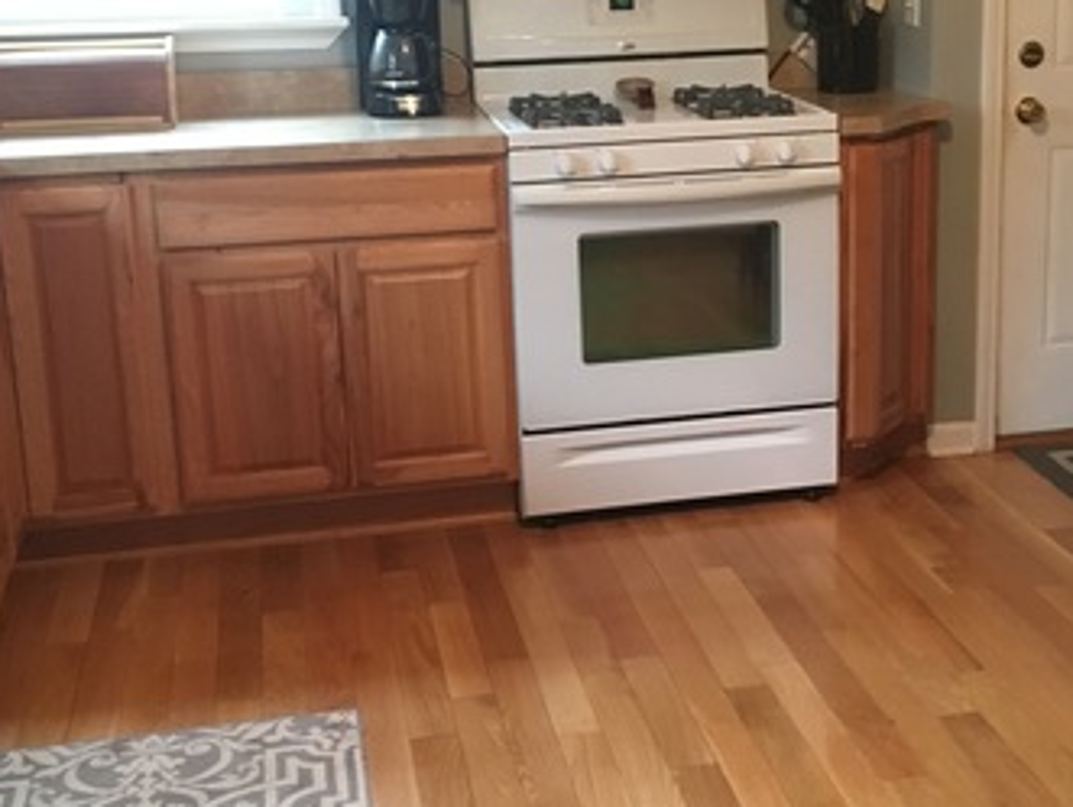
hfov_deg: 34.1
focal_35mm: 56
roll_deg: +0.5
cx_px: 694
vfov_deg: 26.1
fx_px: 1738
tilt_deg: -14.3
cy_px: 331
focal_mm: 4.15
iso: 250
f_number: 2.2
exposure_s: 1/15
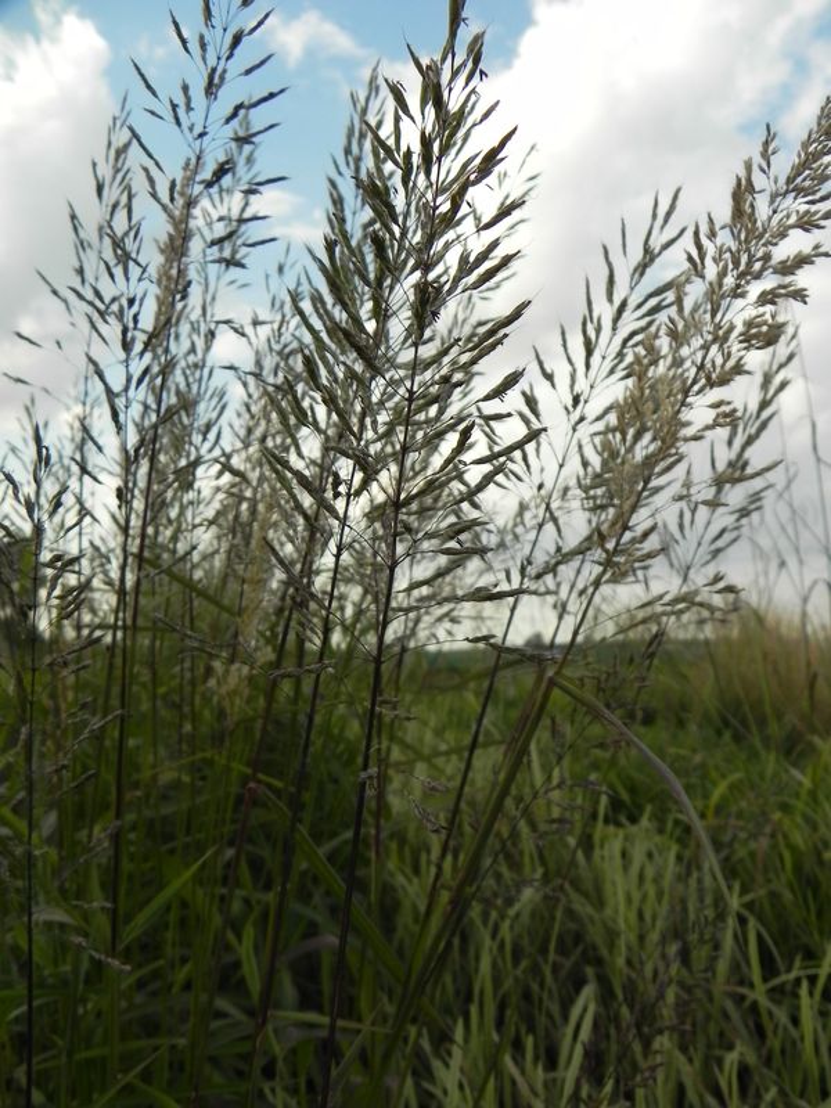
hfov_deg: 48.2
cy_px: 554
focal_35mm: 29
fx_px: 928
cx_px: 416
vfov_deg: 61.7
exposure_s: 1/1000
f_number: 3.2
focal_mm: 5.2
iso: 160
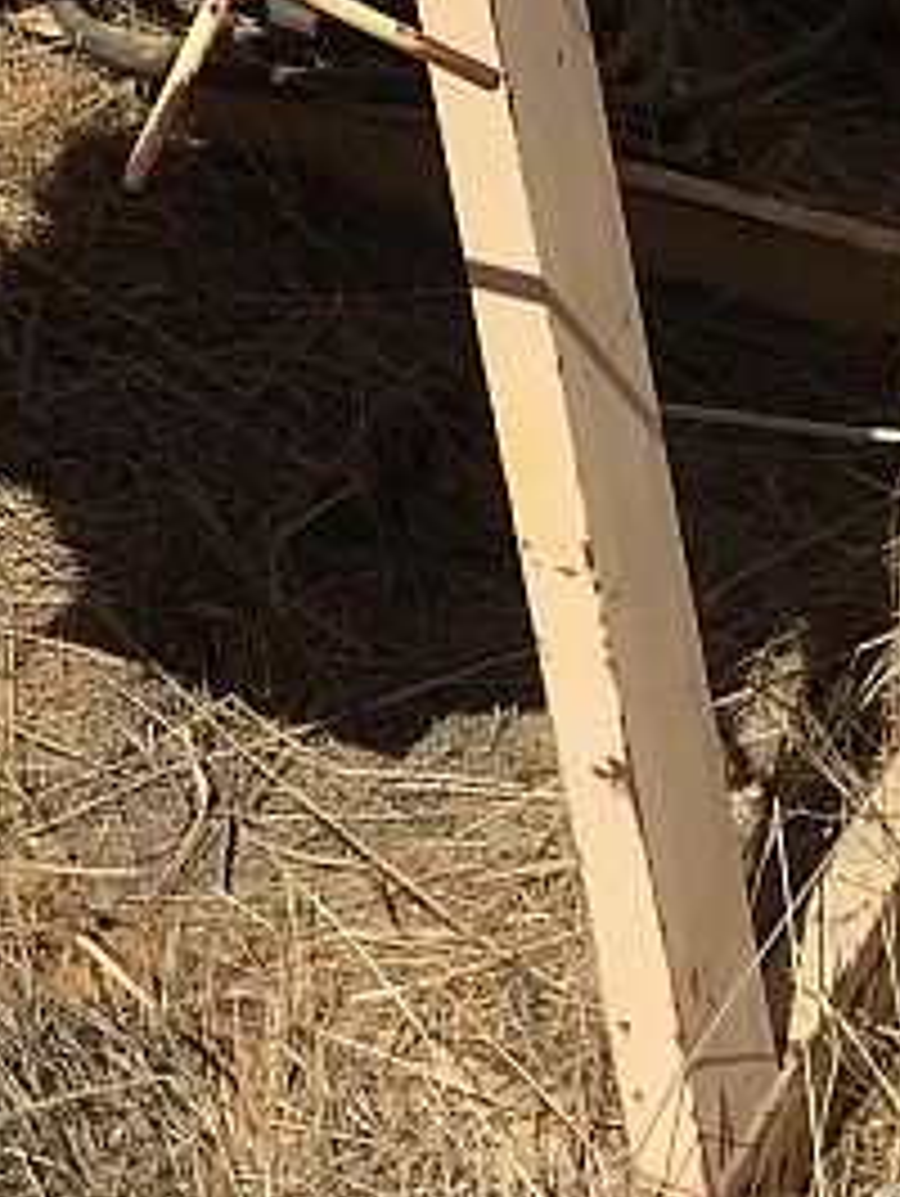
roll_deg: +0.8
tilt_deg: -14.7
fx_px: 3773
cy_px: -526
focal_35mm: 109
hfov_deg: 13.4
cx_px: -22
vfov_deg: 16.6
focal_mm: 4.15
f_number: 2.2
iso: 32
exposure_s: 1/4405
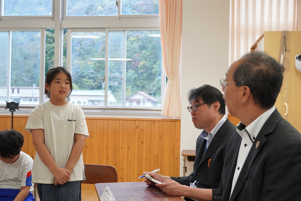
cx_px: 150
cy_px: 100
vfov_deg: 29.0
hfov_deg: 42.3
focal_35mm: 46
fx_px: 389
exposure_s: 1/160
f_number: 4.5
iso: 1600
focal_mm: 31
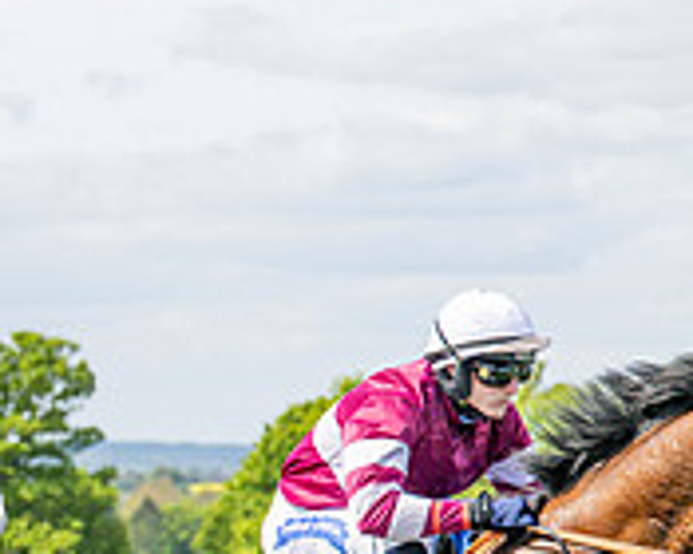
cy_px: 717
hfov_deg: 6.0
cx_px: -41
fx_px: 6563
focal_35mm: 320
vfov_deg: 4.8
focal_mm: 71
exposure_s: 1/3200
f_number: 4
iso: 400
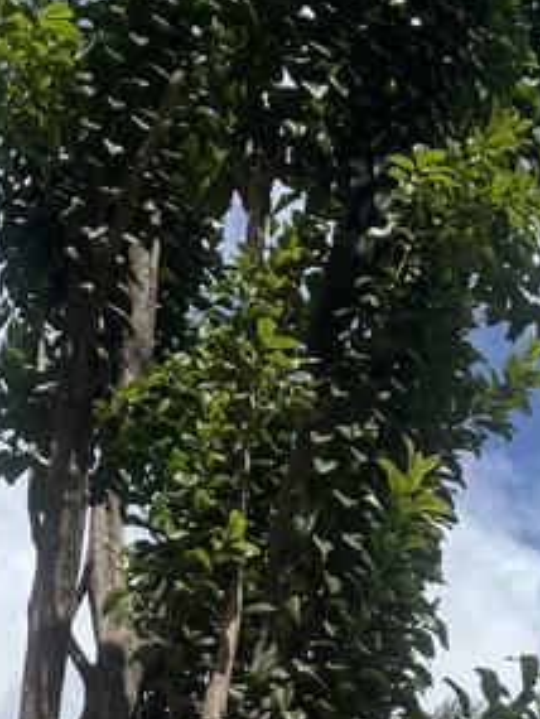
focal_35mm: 91
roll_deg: +0.8
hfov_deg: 16.1
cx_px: 464
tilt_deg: +8.7
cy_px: 1145
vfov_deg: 18.5
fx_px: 1891
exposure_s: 1/5814
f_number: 1.78
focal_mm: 6.76
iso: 80
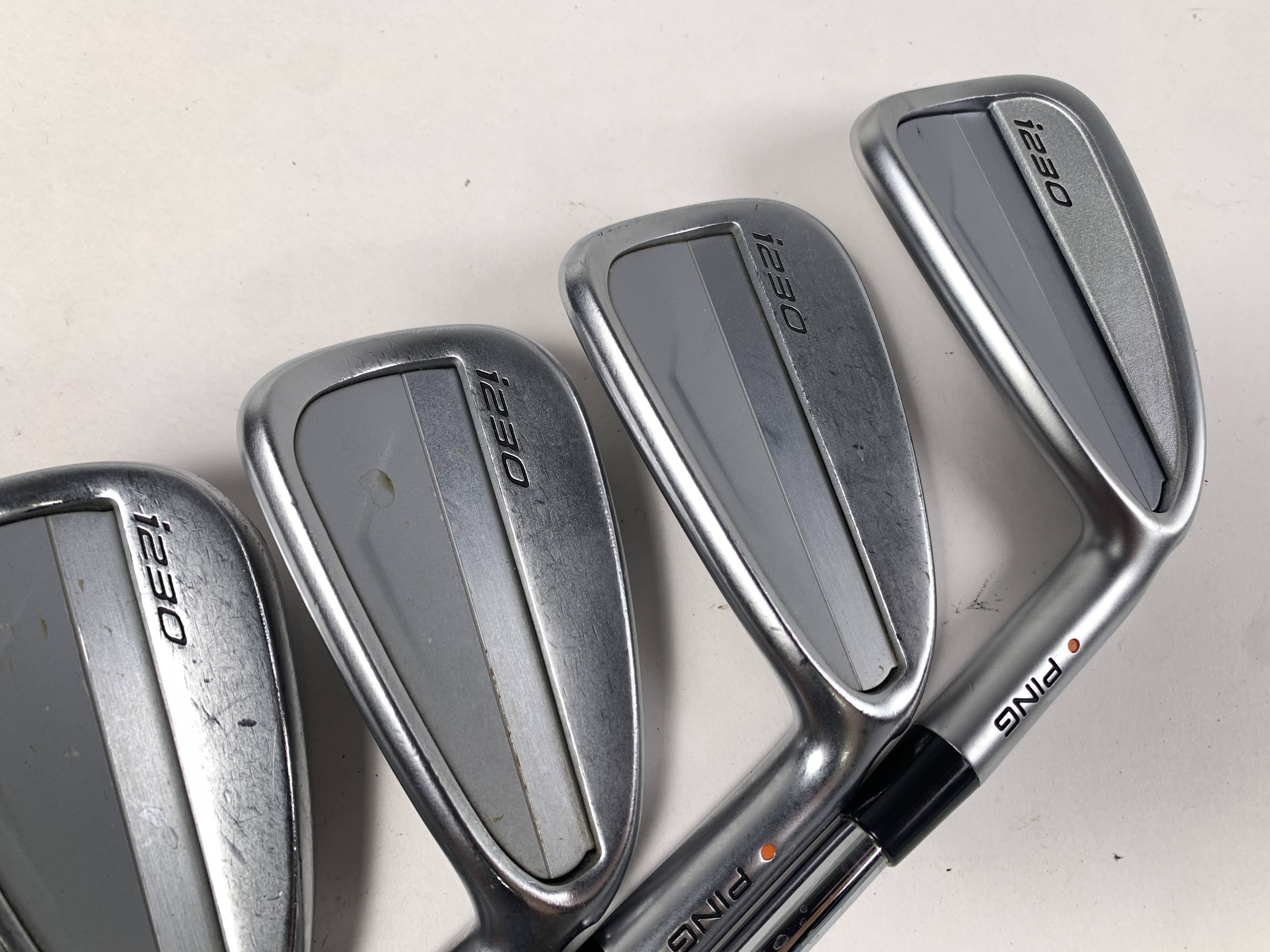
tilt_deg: -71.9
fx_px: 954
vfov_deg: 53.1
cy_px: 476
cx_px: 635
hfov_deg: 67.3
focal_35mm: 26
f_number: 1.8
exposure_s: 1/124
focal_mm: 4.25
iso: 25
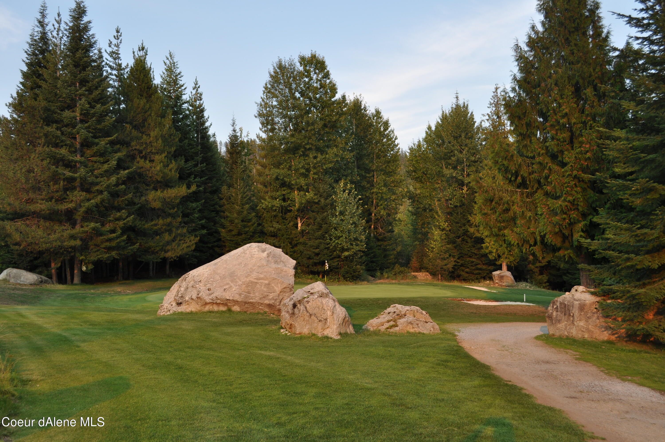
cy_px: 221
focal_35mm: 36
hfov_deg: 53.2
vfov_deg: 36.8
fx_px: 664
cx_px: 332
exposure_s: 1/200
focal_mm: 24
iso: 200
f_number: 7.1
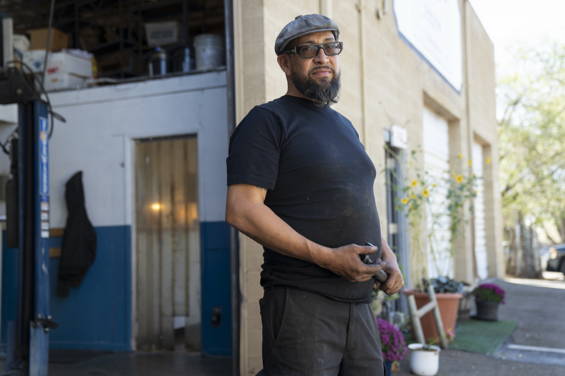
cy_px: 188
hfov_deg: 45.4
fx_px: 675
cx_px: 282
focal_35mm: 43
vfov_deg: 31.2
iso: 100
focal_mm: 43
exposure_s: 1/125
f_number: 2.8
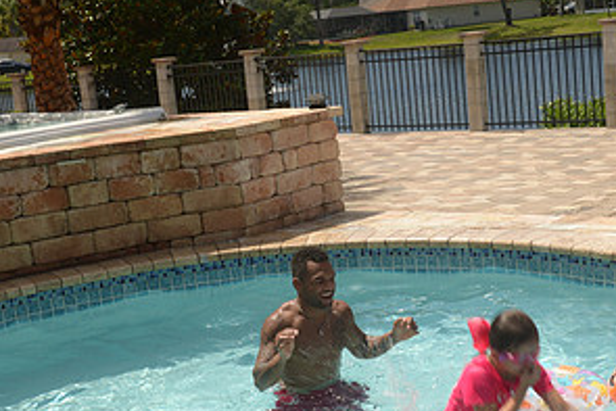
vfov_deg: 21.6
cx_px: 353
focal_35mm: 63
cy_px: 243
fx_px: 1078
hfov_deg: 31.8
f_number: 13
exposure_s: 1/160
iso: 140
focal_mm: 32
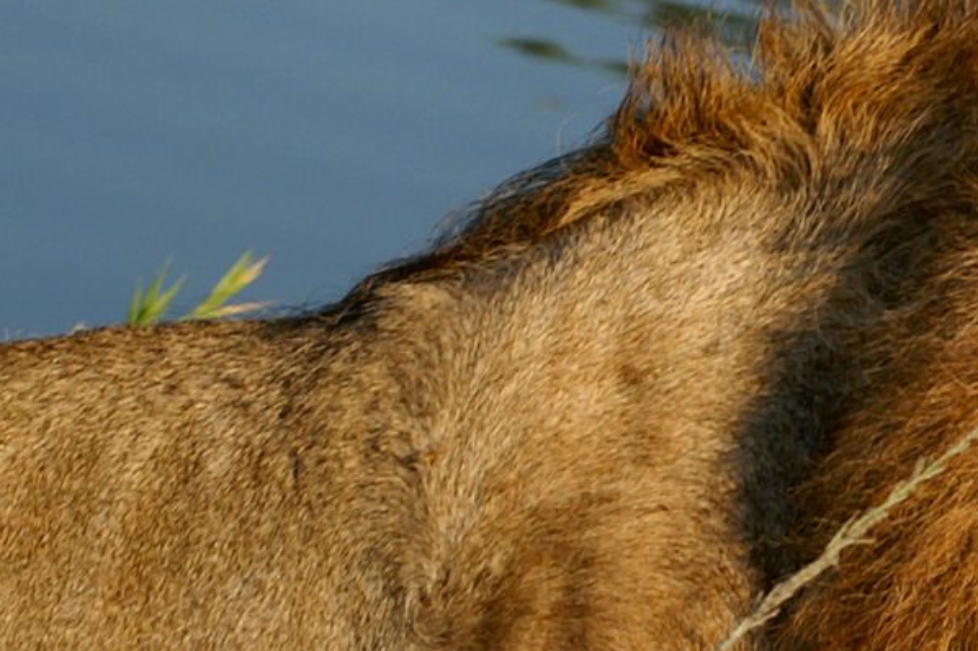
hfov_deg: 2.9
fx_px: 19521
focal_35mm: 719
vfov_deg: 1.9
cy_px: 681
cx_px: 1434
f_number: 9.5
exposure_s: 1/125
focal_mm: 140
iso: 100
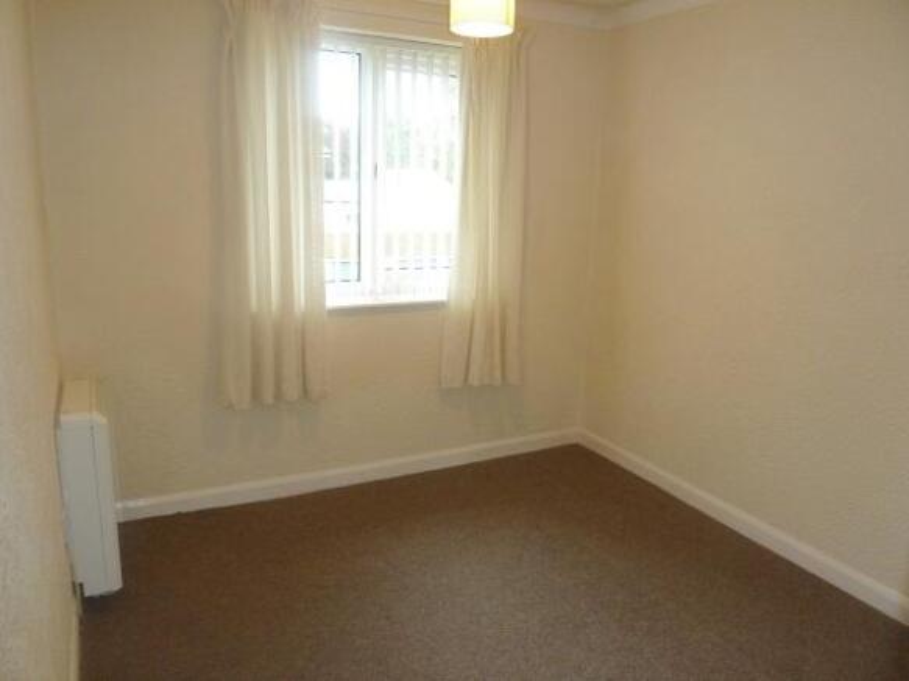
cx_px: 454
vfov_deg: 54.9
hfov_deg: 69.4
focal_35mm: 25
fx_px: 656
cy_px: 340
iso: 160
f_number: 3.3
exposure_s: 1/30
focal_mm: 4.1
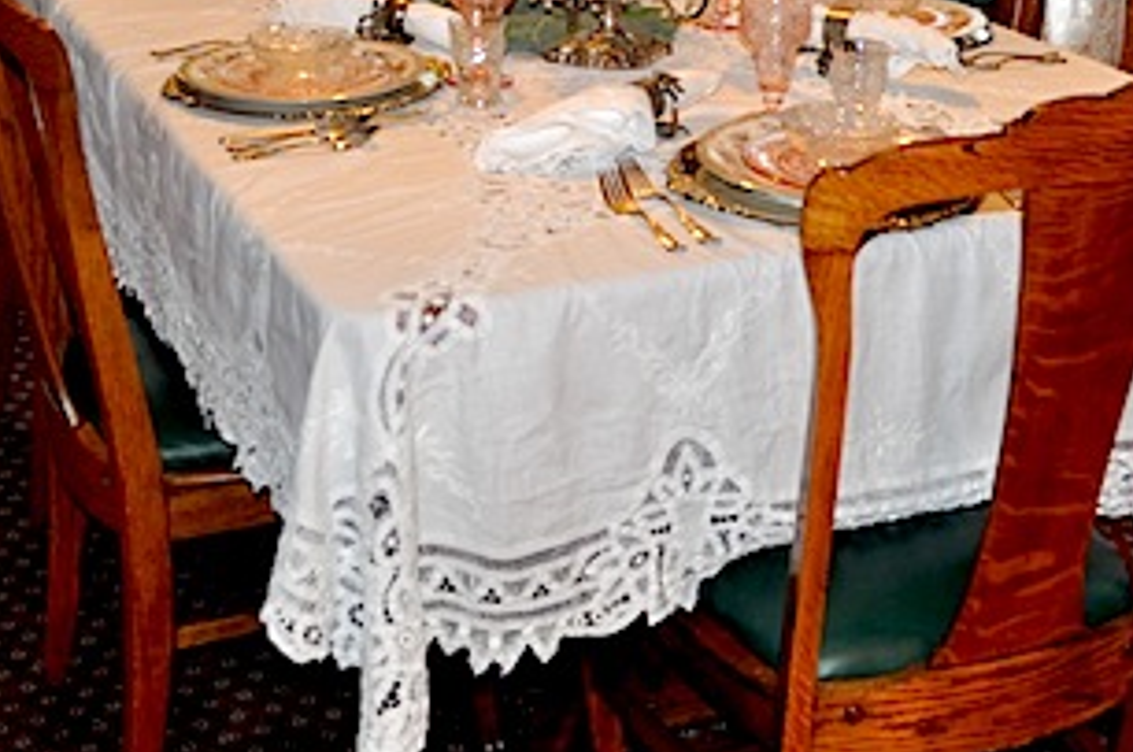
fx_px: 2168
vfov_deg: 19.3
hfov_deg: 29.2
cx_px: 700
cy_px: 72
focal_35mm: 69
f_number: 3.8
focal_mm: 22
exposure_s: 1/60
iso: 800
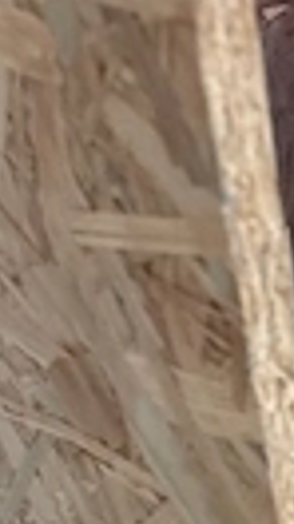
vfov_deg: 23.6
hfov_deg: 13.7
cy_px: -167
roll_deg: +1.8
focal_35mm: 79
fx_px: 1098
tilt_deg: -24.0
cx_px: 528
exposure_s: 1/50
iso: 320
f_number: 1.78
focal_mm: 6.76
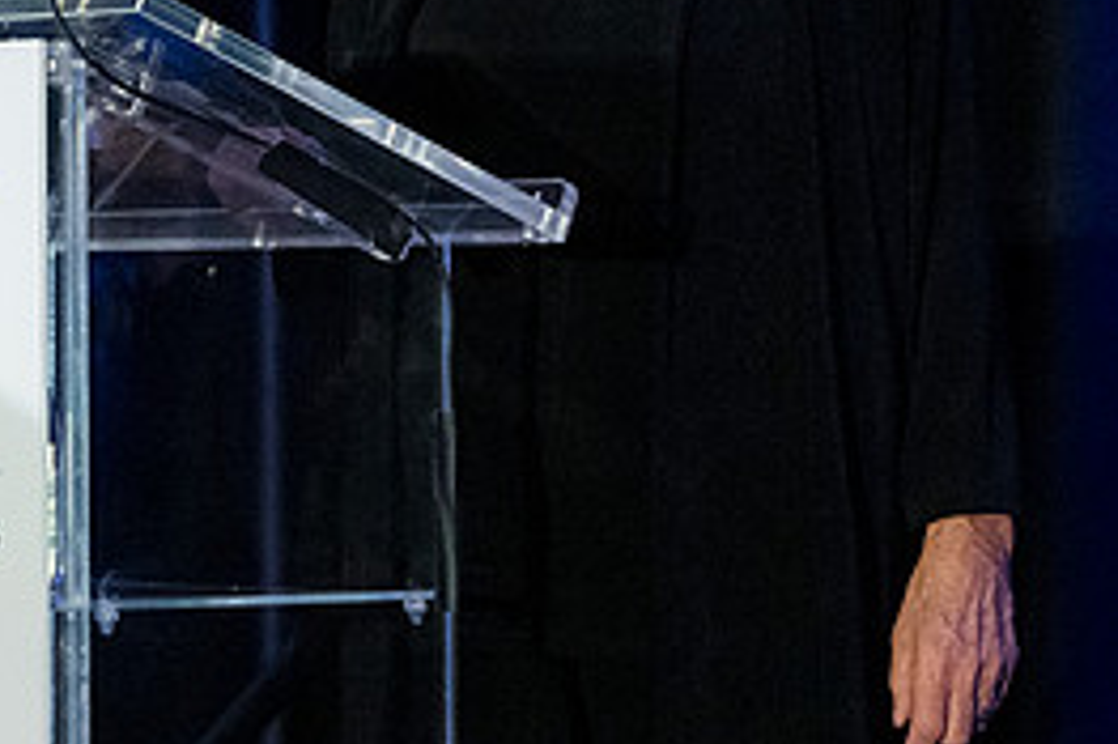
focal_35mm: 238
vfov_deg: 5.8
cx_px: 472
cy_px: 4
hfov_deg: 8.7
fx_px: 7386
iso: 10000
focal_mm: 72
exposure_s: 1/125
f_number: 4
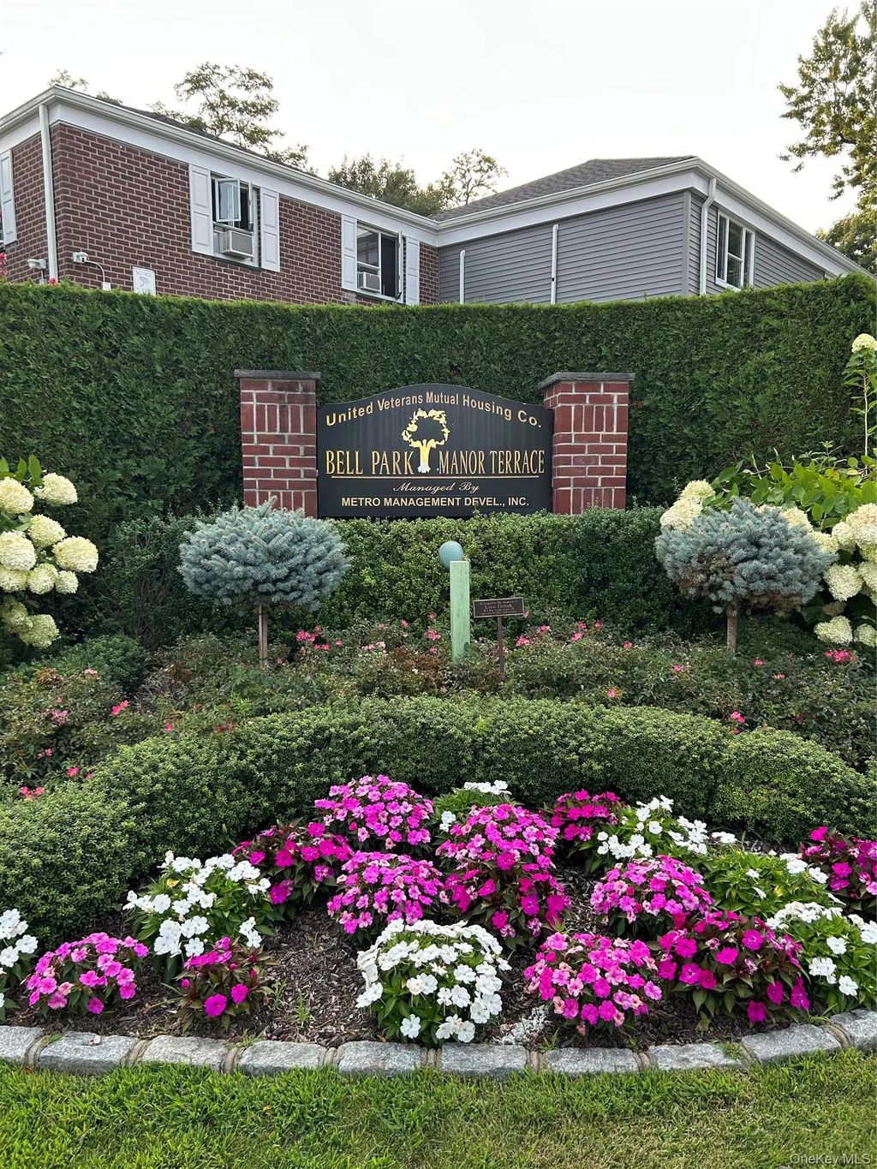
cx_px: 438
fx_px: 878
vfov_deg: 67.3
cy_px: 584
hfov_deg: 53.1
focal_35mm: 26
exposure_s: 1/371
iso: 50
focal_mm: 5.7
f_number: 1.5
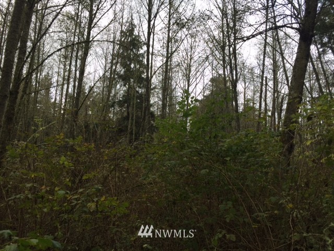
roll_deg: -1.7
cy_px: 126
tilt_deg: +11.7
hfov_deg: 61.7
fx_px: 280
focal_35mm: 29
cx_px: 167
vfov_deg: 48.2
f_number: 2.2
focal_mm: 4.15
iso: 32
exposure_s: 1/165
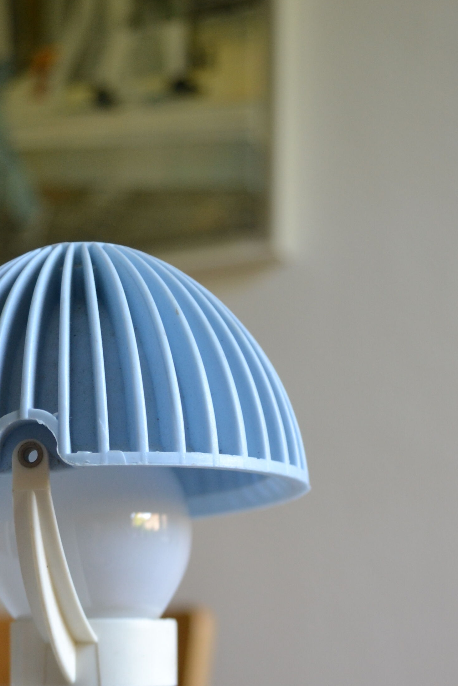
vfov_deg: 29.6
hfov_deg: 21.4
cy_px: 699
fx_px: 1202
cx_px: 128
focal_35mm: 63
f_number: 4
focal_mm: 20
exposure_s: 1/60
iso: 400
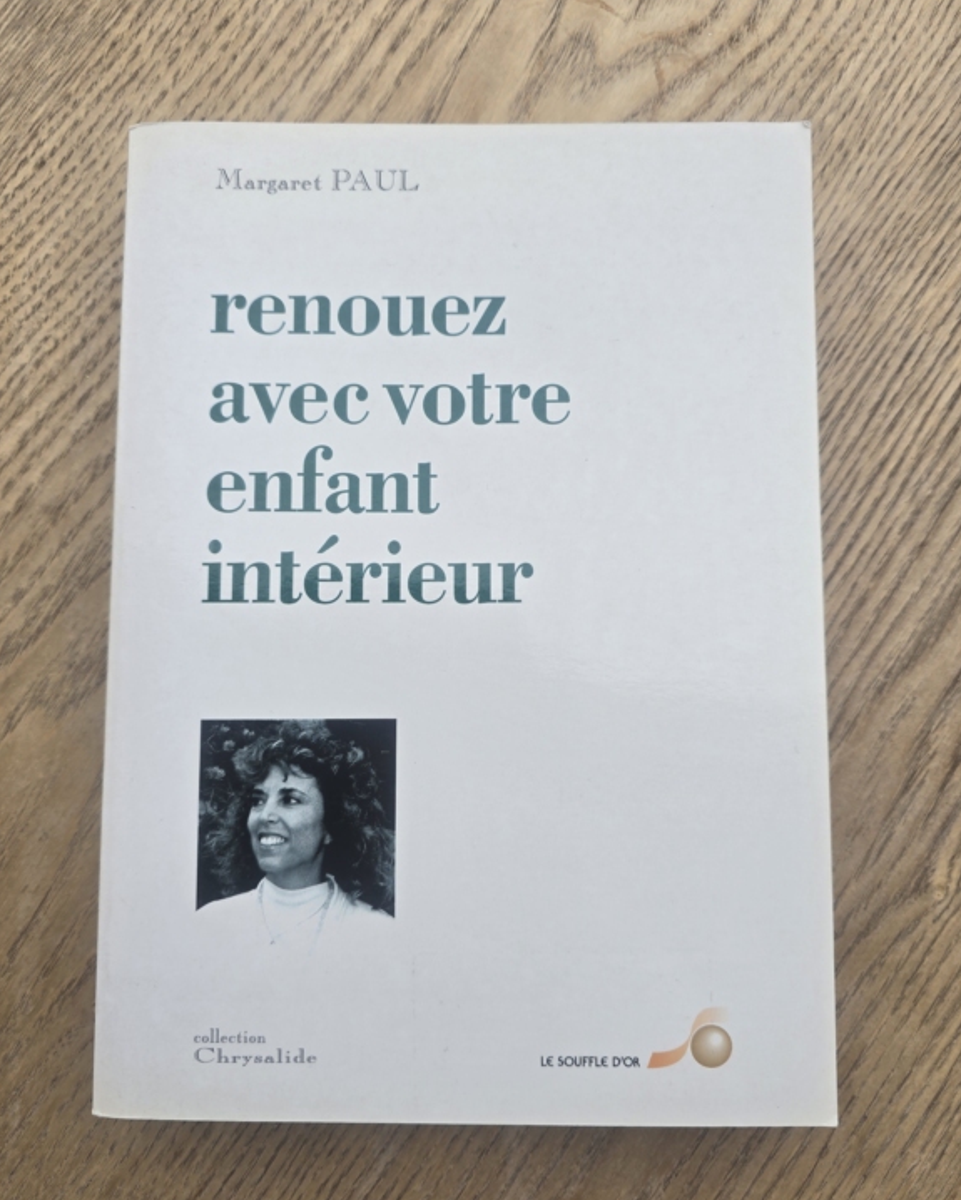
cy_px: 563
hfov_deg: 56.8
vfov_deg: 68.0
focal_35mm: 25
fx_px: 888
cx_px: 476
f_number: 1.7
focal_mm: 6.3
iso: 20
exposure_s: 1/180
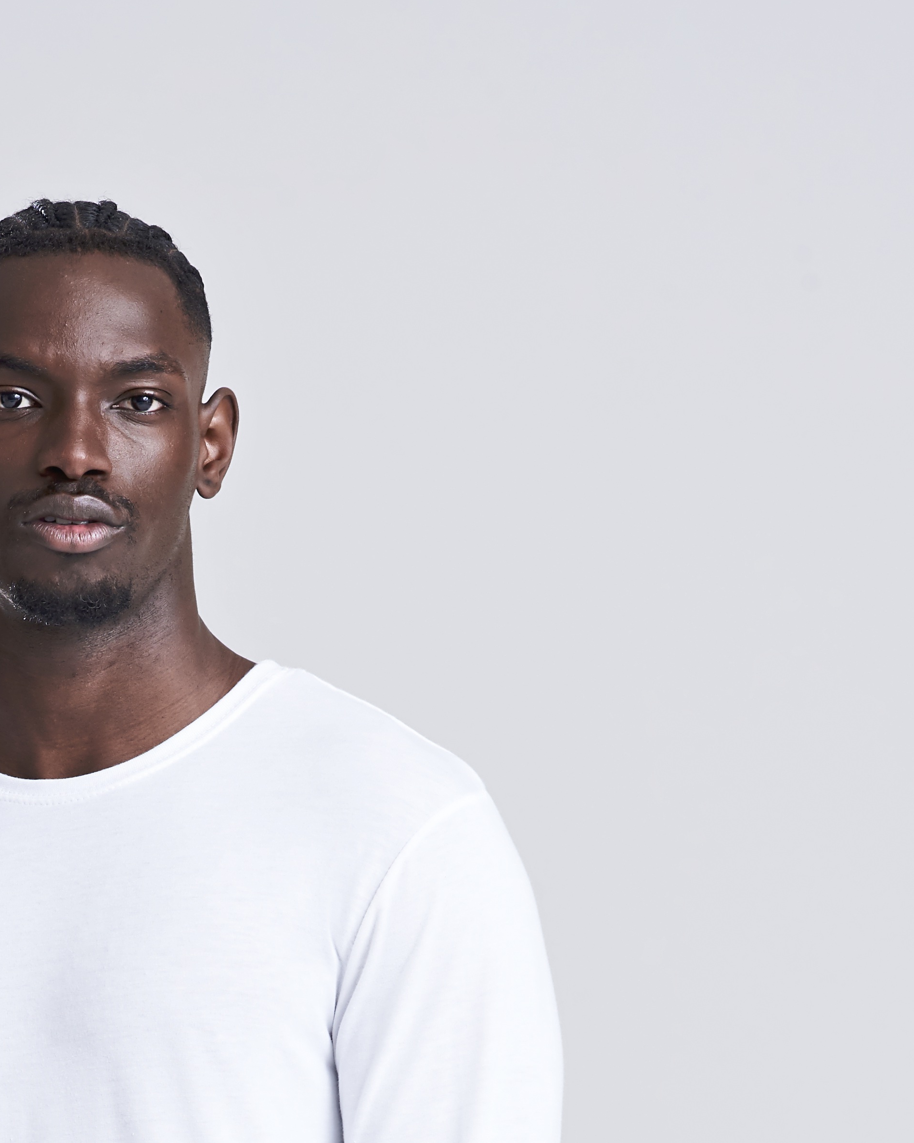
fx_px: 9333
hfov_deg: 5.6
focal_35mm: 276
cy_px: 1287
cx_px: 102
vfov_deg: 7.0
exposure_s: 1/160
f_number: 10
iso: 400
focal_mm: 116
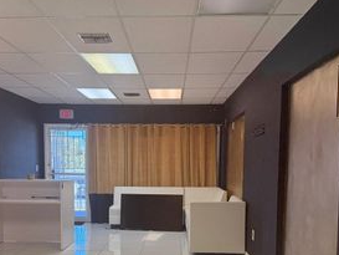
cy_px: 196
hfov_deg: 42.8
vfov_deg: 32.2
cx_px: 148
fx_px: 431
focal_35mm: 44
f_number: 1.78
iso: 200
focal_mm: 6.76
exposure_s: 1/120
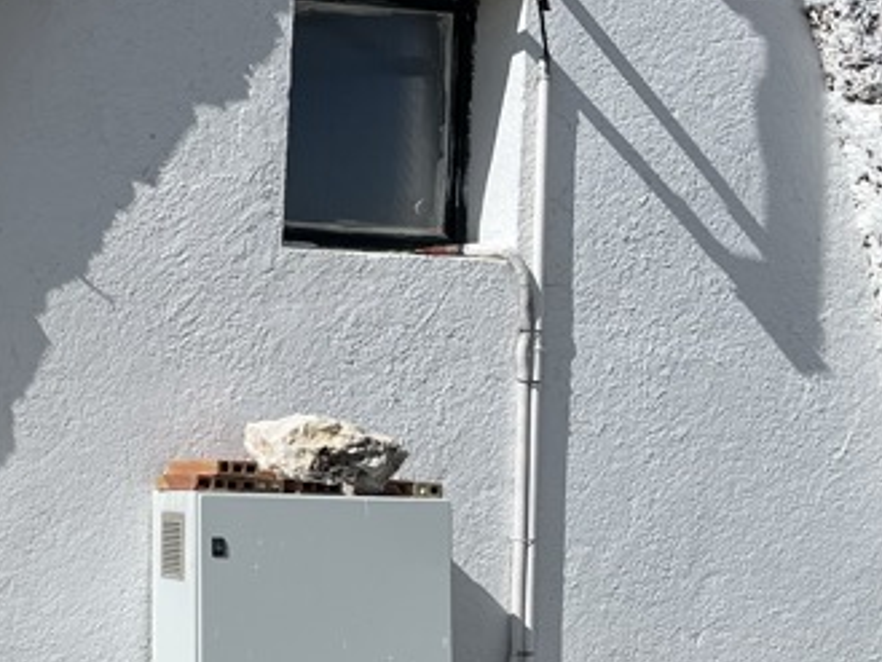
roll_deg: -2.5
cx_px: -185
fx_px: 2065
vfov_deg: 18.2
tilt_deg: +1.1
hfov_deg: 22.2
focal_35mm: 81
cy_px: 263
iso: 50
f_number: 1.6
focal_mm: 5.1
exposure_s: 1/9091
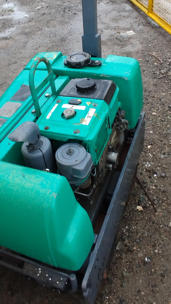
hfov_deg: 37.6
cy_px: 116
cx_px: 68
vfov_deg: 61.9
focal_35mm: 31
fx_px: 250
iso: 64
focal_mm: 1.65
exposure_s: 1/120
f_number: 2.2
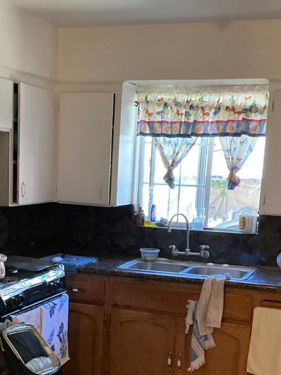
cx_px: 103
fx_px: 649
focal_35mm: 60
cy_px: 289
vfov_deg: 31.5
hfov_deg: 24.3
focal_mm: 3
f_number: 1.8
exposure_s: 1/60
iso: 200
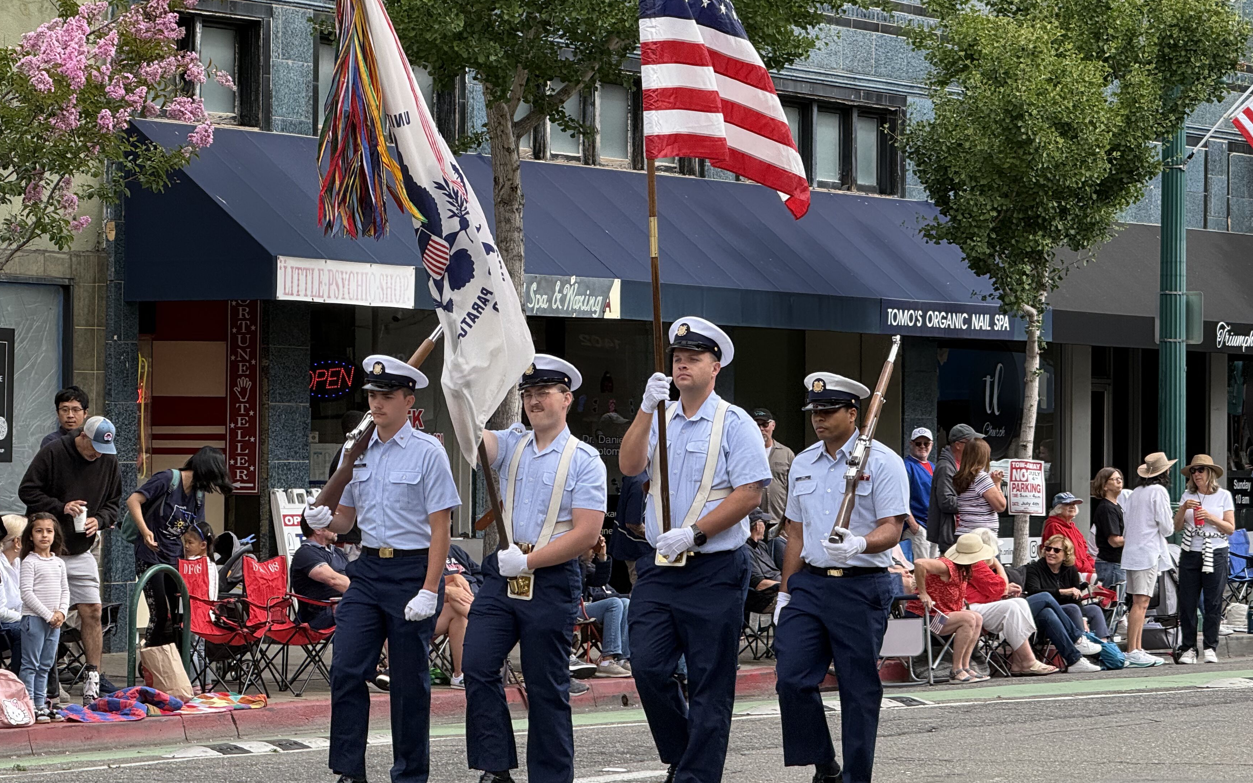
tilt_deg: +1.5
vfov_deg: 8.9
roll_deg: -0.7
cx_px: 543
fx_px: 5020
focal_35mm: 147
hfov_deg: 14.2
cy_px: 322
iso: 64
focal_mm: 15.66
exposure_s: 1/655
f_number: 2.8
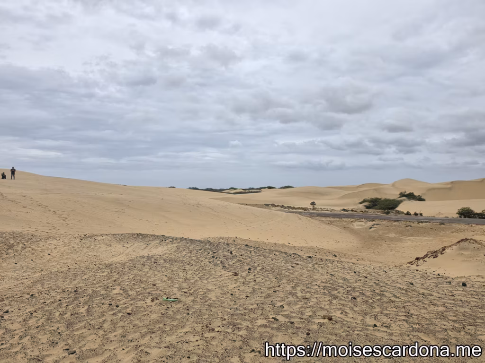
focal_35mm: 23
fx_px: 322
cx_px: 242
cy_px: 182
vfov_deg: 58.9
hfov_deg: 73.9
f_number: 1.4
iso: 40
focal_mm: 6.5
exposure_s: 1/7939
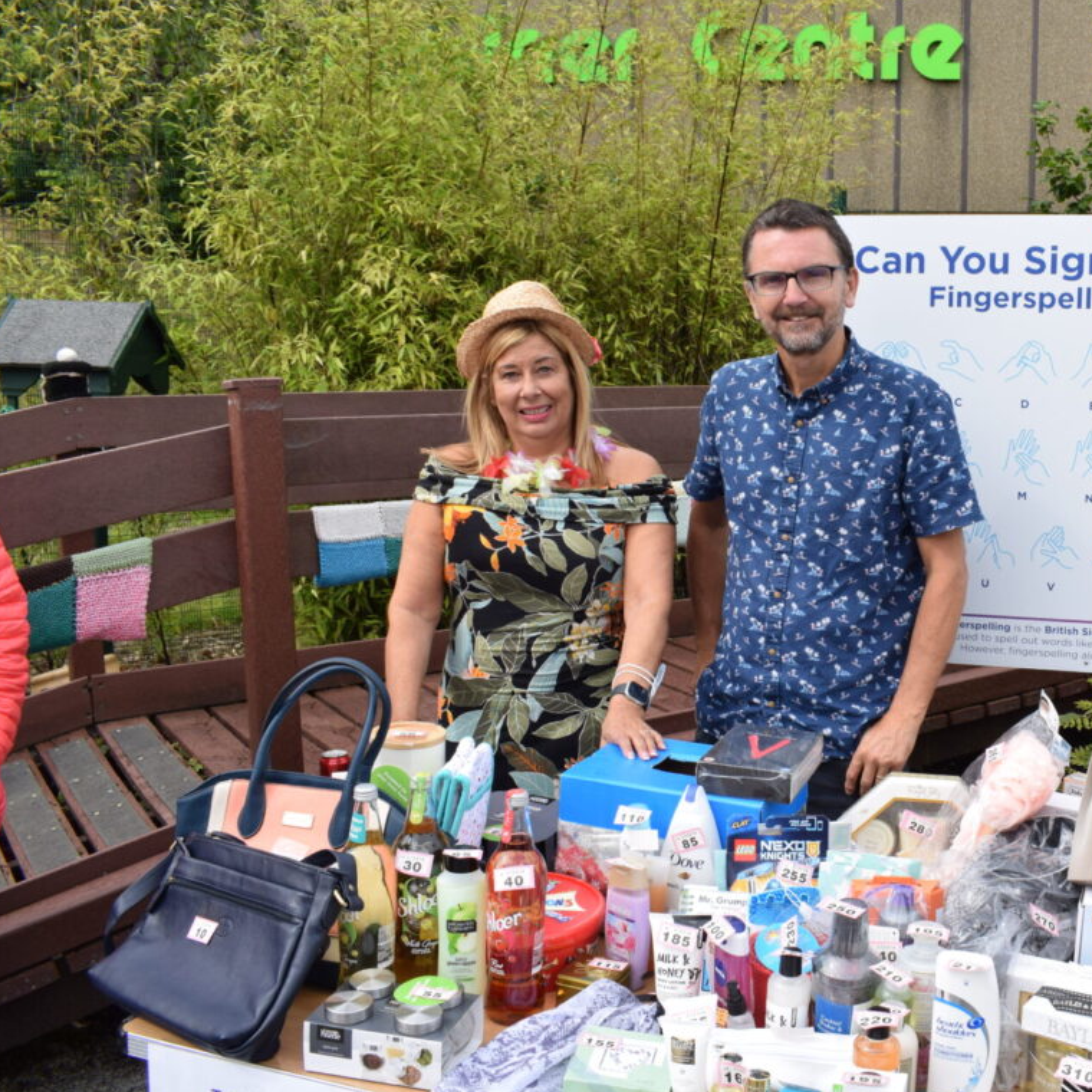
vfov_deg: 47.2
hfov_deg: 45.6
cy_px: 550
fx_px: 1249
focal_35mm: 35
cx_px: 818
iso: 200
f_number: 8
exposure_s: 1/250
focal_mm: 18
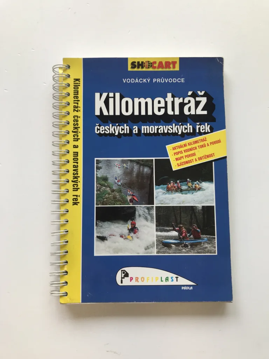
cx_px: 134
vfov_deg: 63.4
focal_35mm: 28
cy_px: 180
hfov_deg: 49.7
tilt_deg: -84.8
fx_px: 290
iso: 20
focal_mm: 3.99
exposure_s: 1/106
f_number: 1.8
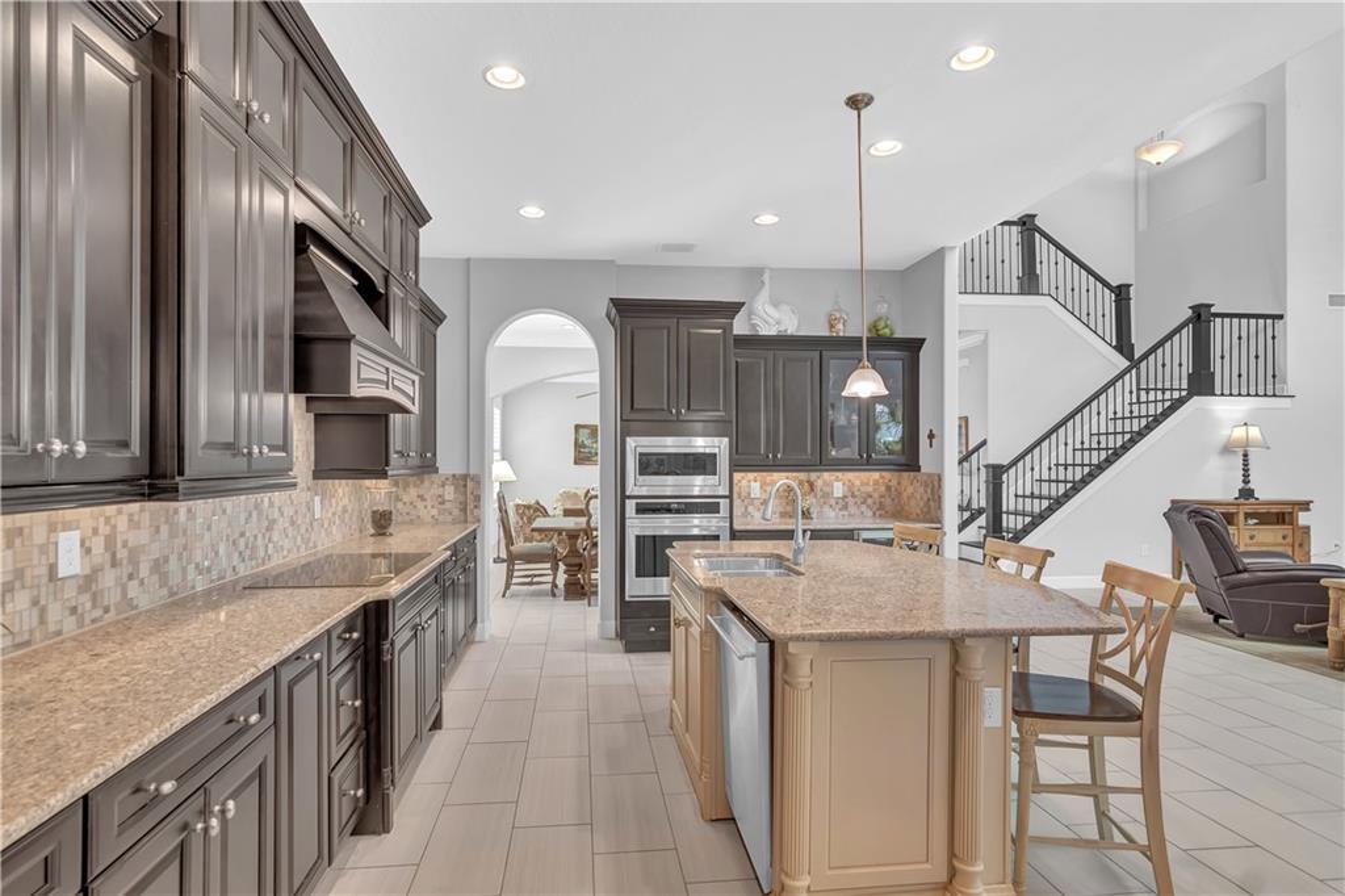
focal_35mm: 16
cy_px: 448
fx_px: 616
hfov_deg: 95.0
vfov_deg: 72.0
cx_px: 672
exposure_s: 1/8
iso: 320
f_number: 5.6
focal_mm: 11
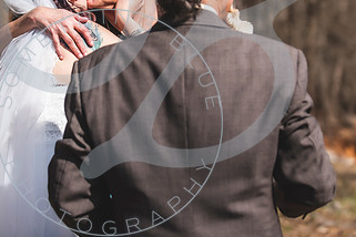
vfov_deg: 9.7
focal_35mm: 141
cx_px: 164
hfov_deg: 14.5
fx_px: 1394
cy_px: 29
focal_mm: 78
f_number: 2.8
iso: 100
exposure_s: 1/2500
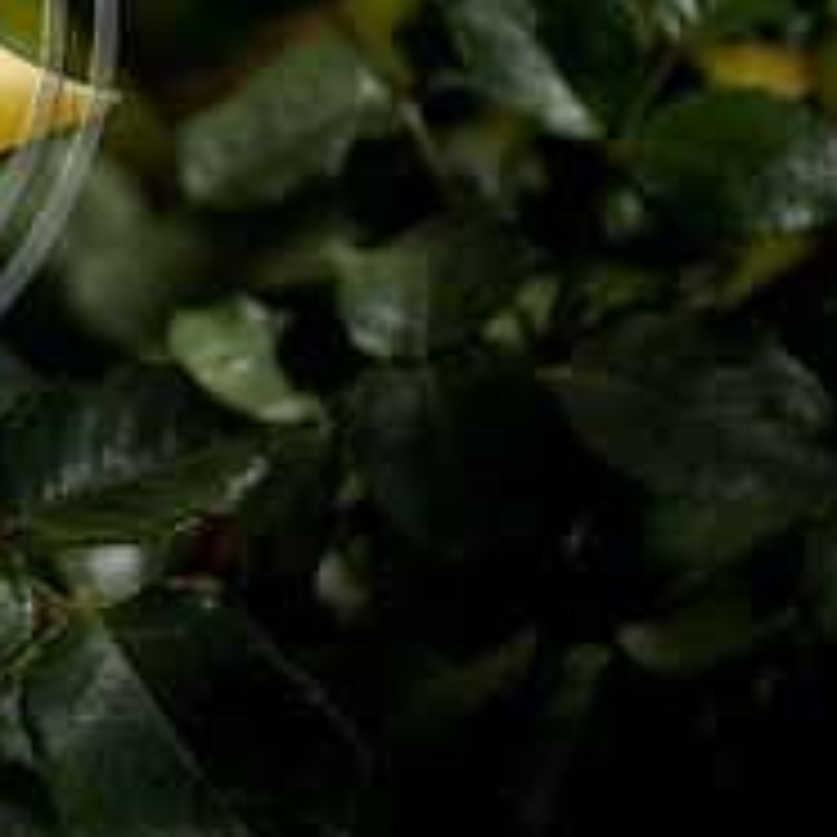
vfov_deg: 6.7
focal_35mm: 262
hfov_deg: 6.6
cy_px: -2
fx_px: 7167
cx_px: -392
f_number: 5.3
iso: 200
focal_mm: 66
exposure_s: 1/400
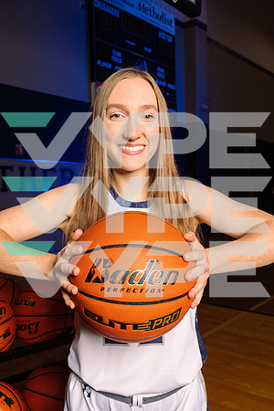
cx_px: 137
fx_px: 400
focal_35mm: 35
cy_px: 206
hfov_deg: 37.9
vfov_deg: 54.4
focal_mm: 35
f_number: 8
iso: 320
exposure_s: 1/250
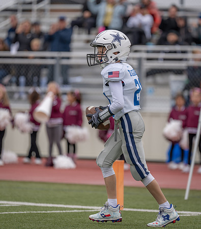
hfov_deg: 5.3
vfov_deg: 6.1
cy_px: 105
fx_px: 2160
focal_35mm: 307
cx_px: 120
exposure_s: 1/1250
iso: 200
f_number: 2.8
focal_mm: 200
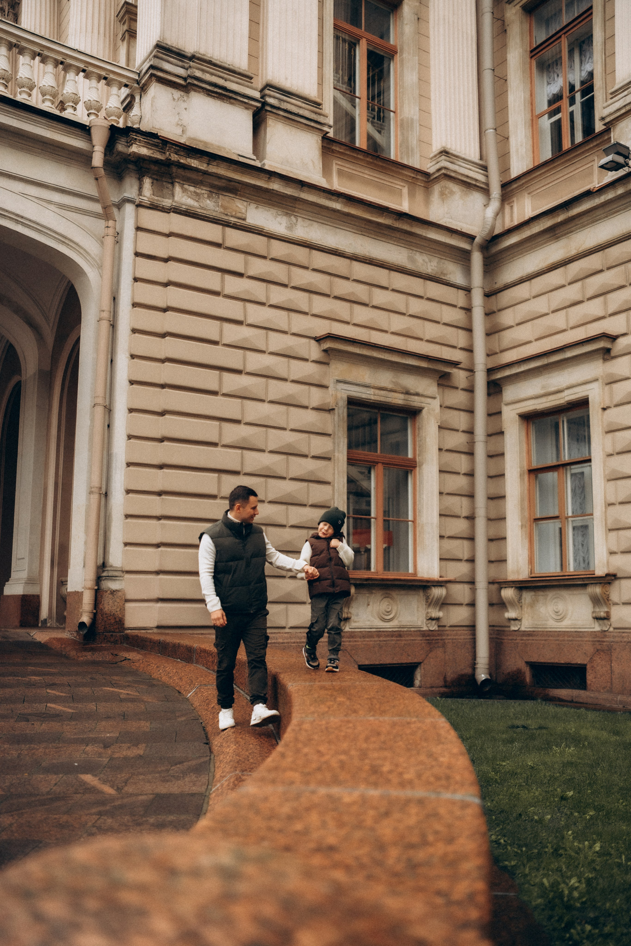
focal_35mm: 35
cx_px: 316
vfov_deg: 54.4
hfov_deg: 37.9
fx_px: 920
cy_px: 473
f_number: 1.4
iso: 800
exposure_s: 1/8000
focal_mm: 35
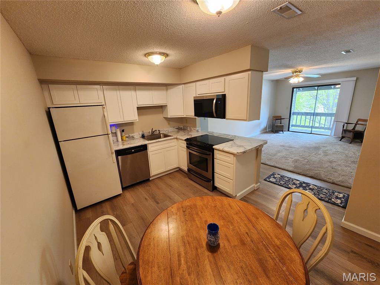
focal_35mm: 13
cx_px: 190
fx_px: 143
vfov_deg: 89.9
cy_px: 142
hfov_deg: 106.2
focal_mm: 2.2
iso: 160
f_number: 2.2
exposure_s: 1/60
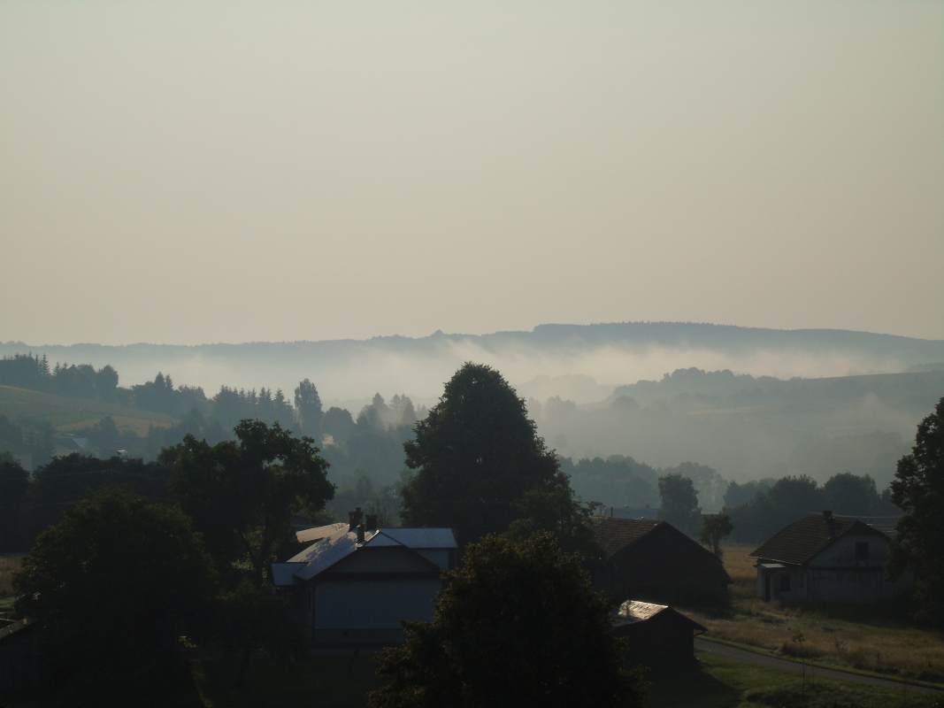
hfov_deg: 15.9
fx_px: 3381
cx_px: 472
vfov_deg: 12.0
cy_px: 354
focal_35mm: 124
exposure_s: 1/1000
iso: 80
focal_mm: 22
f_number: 6.7
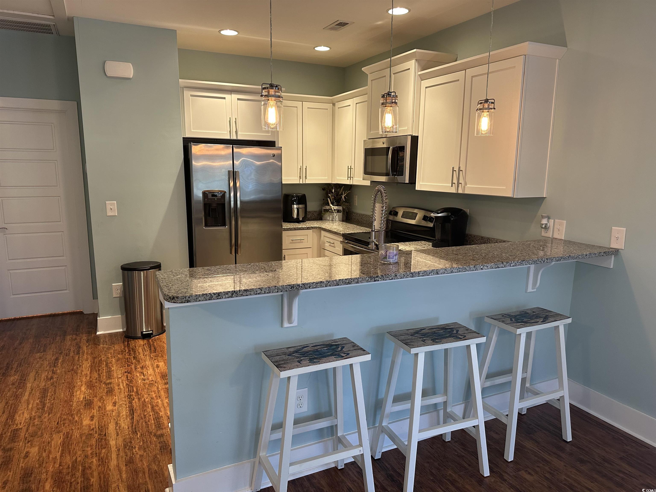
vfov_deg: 56.8
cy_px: 246
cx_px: 328
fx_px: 455
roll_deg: -0.8
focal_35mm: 24
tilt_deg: -11.3
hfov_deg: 71.6
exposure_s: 1/60
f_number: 1.78
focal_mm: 6.86
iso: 160
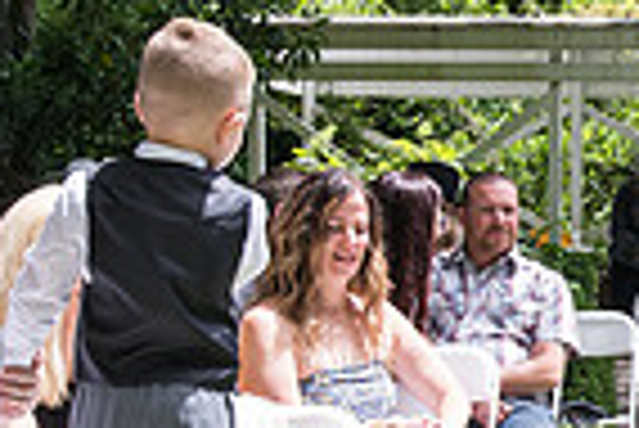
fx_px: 2328
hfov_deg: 14.9
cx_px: 846
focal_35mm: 131
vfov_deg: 10.5
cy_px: 295
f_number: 7.1
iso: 640
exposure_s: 1/400
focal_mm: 32
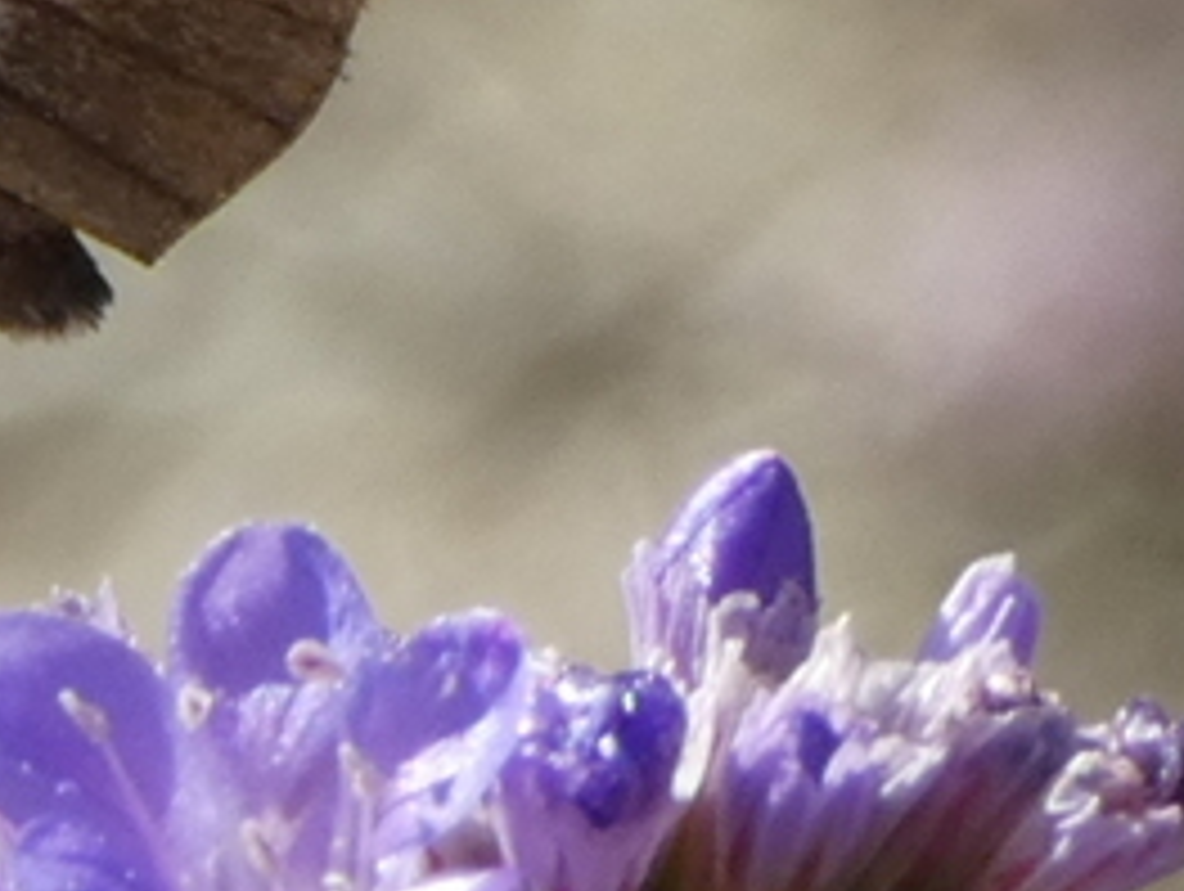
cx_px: -520
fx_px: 13872
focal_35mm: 405
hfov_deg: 4.9
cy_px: 400
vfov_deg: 3.7
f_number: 5.2
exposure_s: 1/125
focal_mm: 22.4
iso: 80
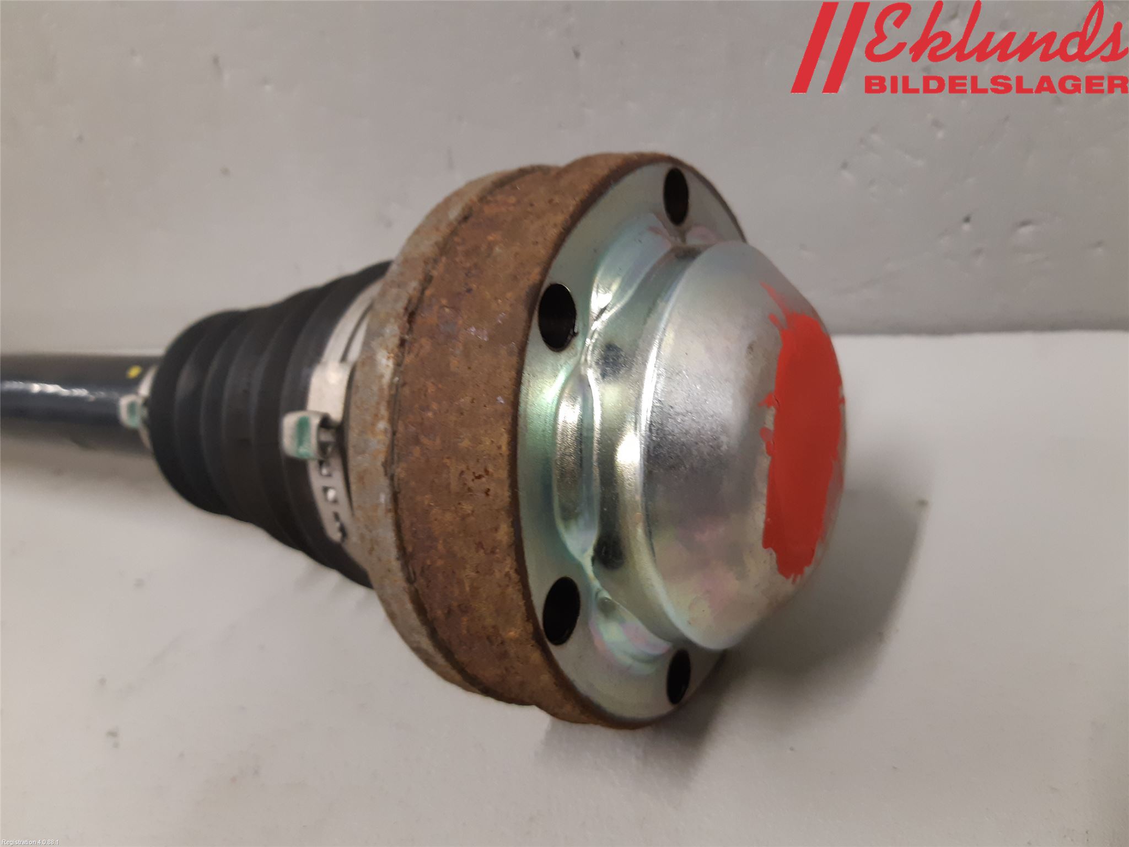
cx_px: 564
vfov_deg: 53.1
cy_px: 424
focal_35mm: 26
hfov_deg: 67.3
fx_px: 848
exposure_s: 1/50
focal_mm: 3.93
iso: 200
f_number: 1.7
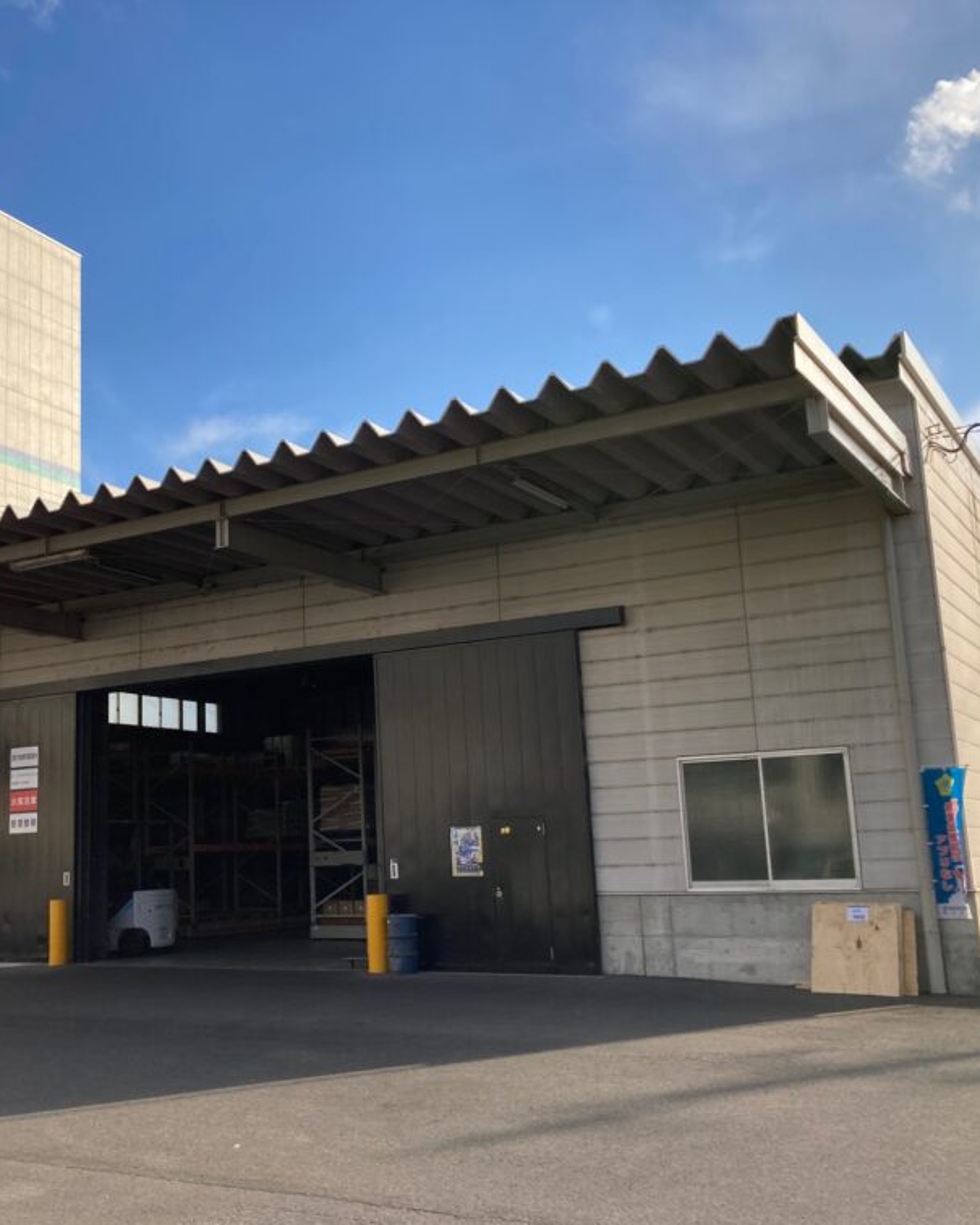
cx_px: 322
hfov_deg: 39.6
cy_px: 621
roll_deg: +1.5
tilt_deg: +10.6
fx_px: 1341
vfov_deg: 49.1
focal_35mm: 37
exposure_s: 1/1499
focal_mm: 3.99
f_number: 1.8
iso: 20
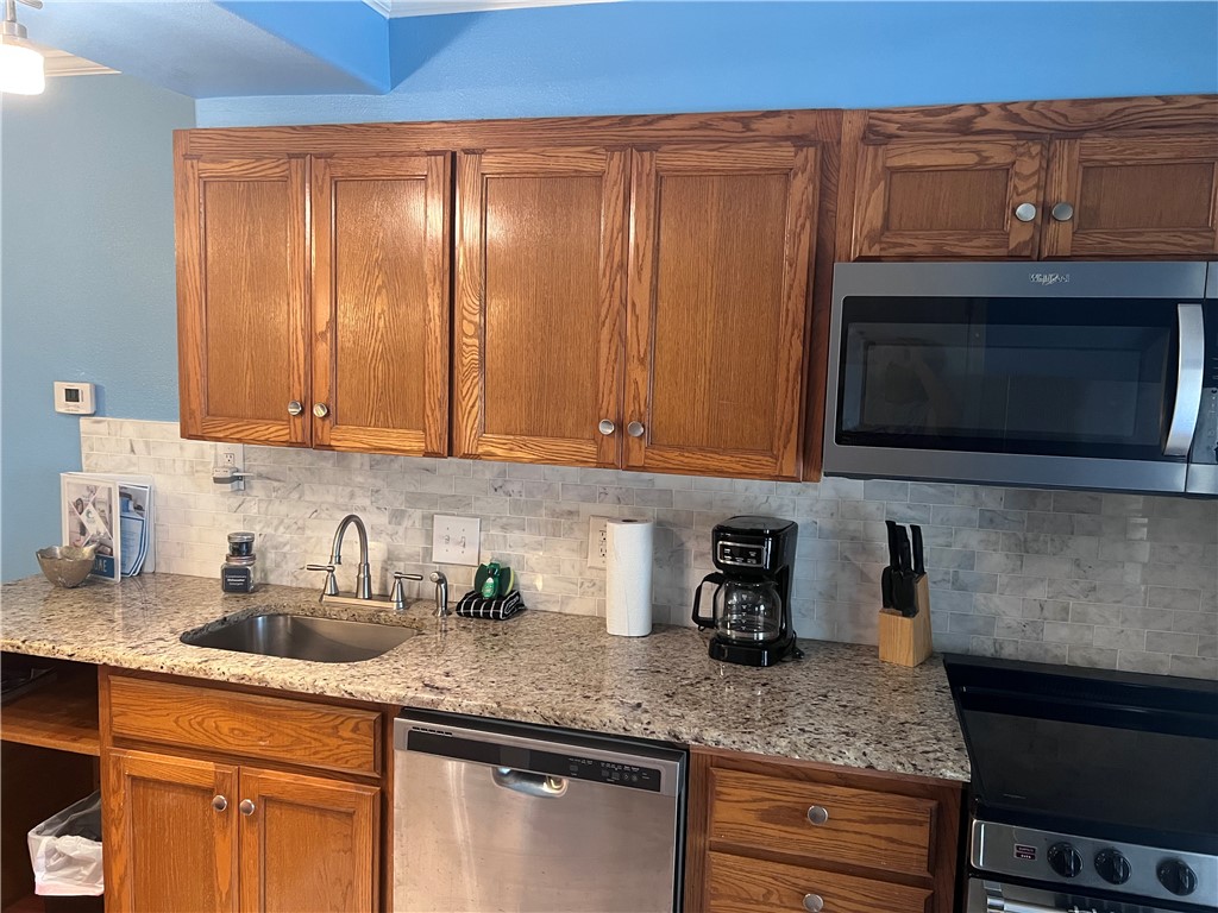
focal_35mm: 26
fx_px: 915
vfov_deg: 53.1
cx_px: 609
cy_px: 456
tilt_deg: -7.6
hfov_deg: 67.3
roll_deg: -1.3
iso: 400
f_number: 1.5
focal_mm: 5.7
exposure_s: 1/60
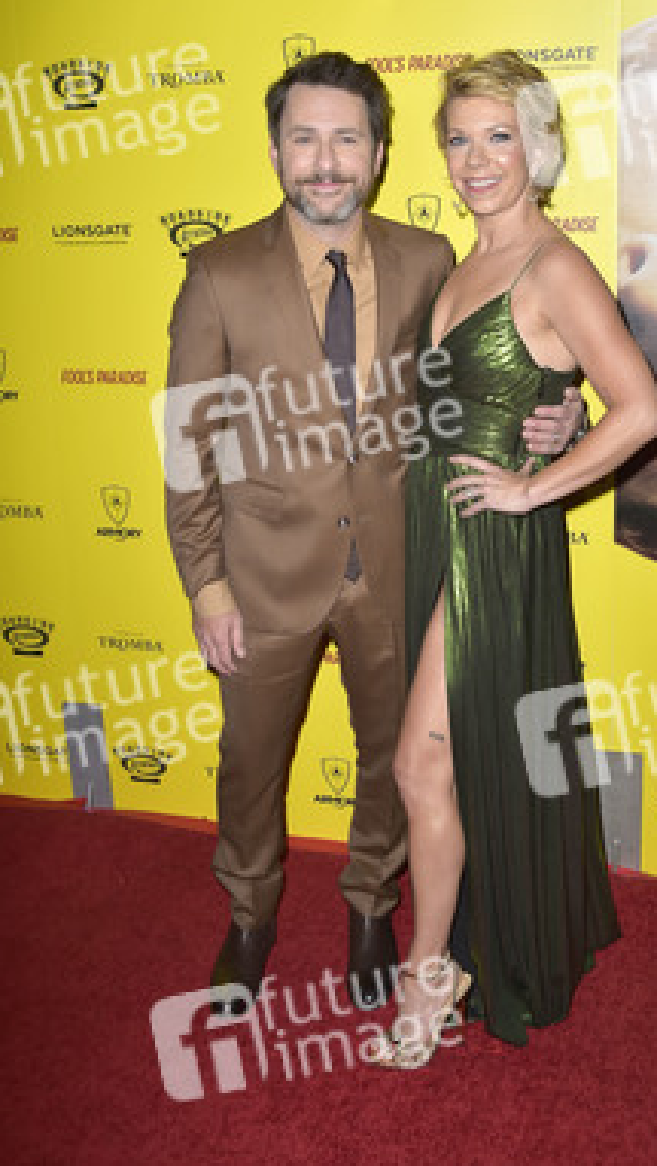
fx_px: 1082
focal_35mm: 35
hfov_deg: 33.7
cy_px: 572
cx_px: 397
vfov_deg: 56.6
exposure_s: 1/250
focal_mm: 32
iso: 250
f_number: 6.3
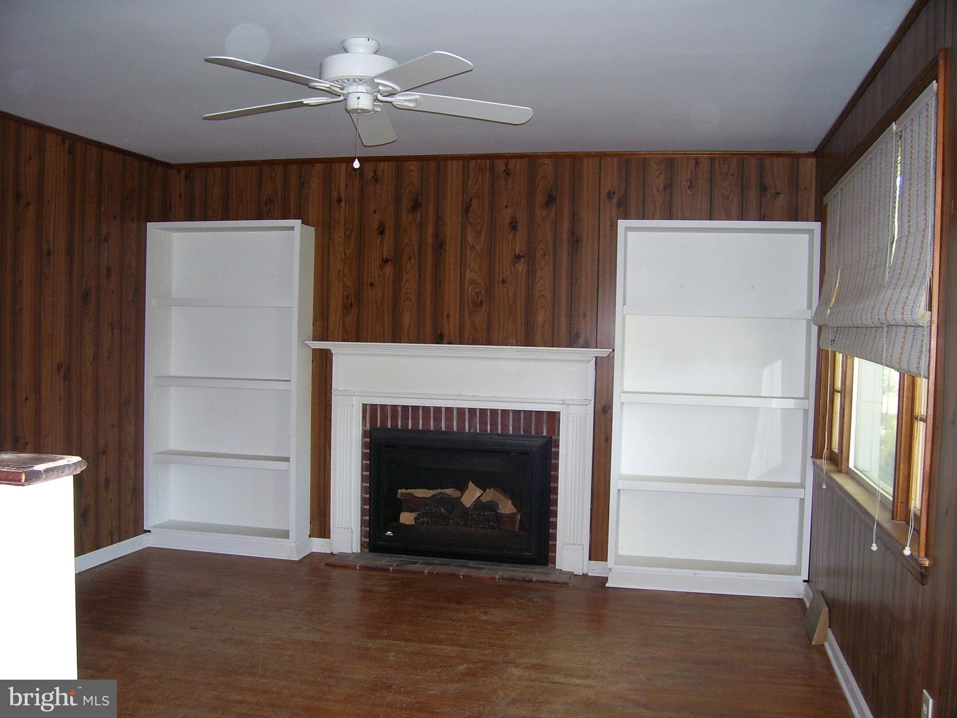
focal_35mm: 34
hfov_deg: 53.9
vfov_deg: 41.8
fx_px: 940
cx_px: 478
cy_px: 359
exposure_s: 1/60
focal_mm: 5.6
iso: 125
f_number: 2.7
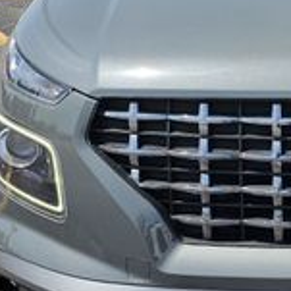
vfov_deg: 20.1
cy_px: 83
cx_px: 326
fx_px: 818
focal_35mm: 86
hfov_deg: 19.3
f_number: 1.7
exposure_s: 1/647
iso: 10
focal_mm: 6.3
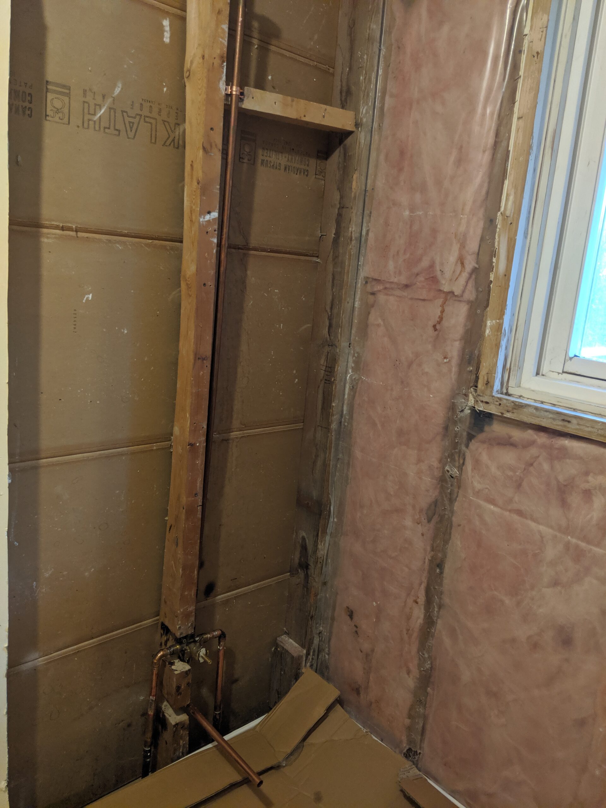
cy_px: 404
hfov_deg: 51.4
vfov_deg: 65.3
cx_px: 303
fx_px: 630
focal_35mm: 27
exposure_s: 1/60
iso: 258
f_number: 1.8
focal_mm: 4.44
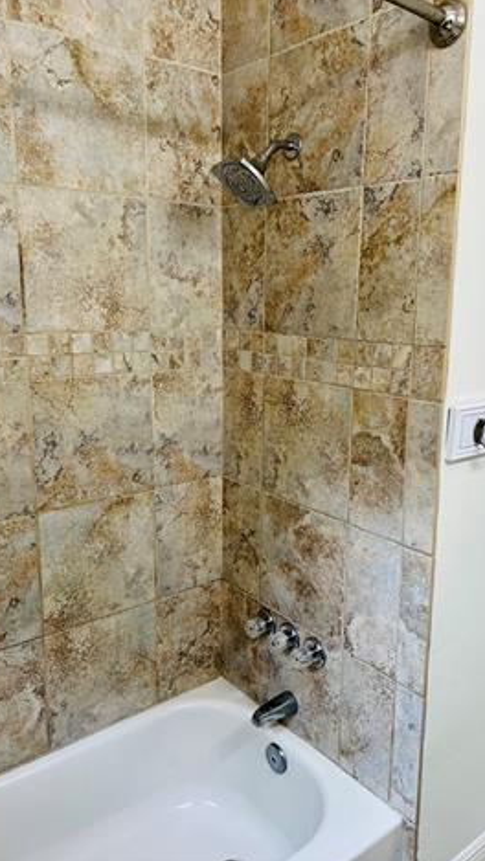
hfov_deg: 40.2
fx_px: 663
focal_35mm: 29
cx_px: 248
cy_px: 426
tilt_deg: -10.0
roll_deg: -0.5
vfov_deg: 66.1
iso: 100
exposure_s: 1/120
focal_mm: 5.7
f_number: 1.5
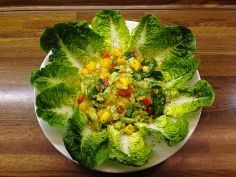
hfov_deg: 55.4
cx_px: 118
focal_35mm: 33
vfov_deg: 42.9
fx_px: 225
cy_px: 88
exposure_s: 1/40
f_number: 2.4
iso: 64
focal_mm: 4.12
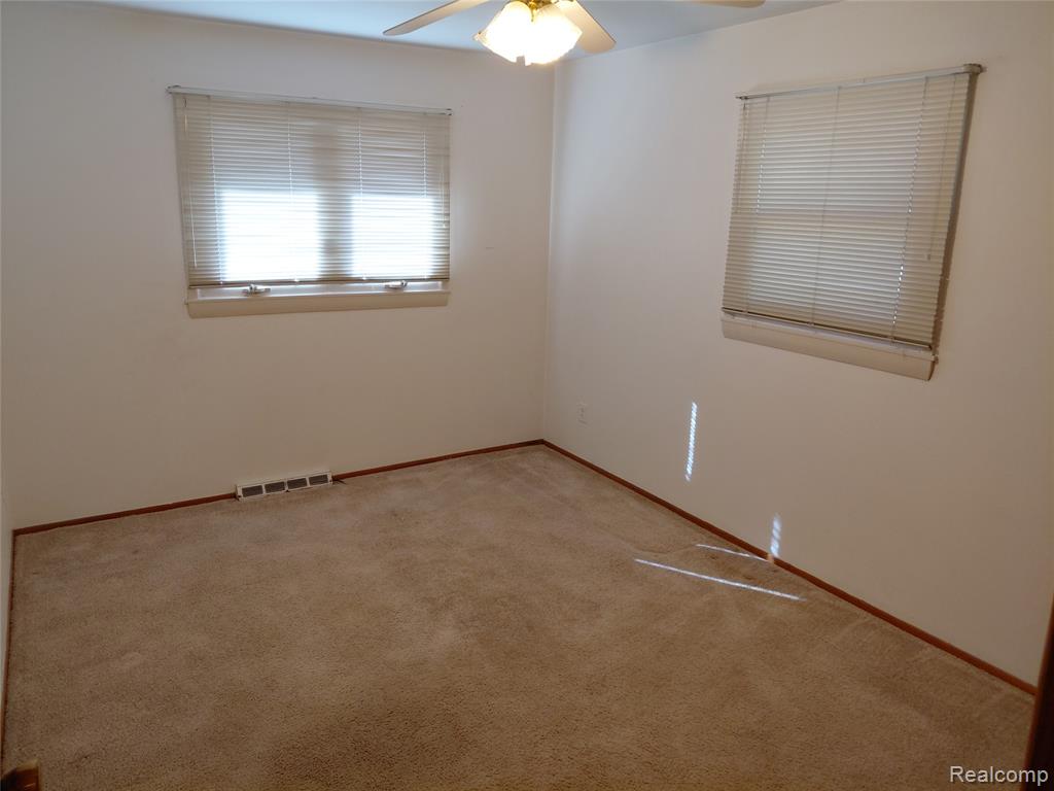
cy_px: 396
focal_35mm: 25
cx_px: 527
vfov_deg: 54.9
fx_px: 761
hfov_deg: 69.4
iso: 250
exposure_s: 1/120
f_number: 1.8
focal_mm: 4.69
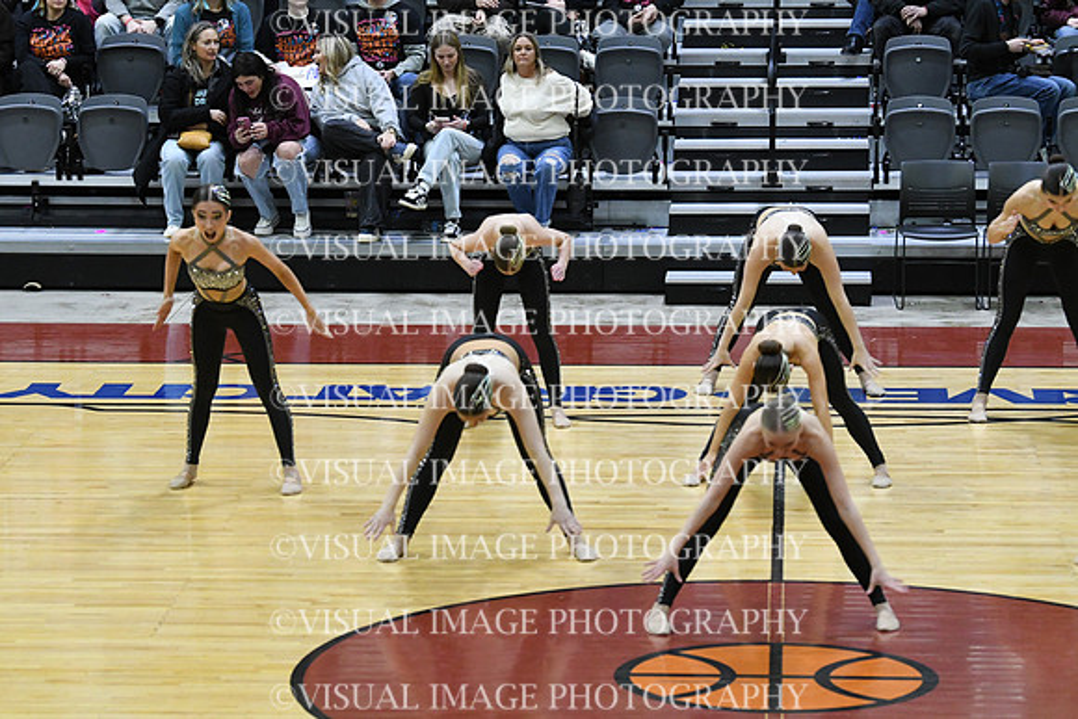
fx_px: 4582
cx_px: 539
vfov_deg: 9.0
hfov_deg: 13.4
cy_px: 360
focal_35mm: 153
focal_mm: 102
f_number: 4
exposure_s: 1/400
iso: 5000
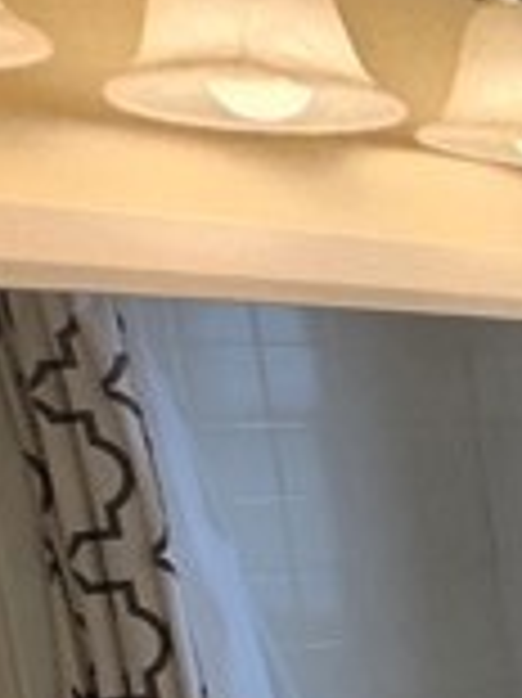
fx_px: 1732
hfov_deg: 11.5
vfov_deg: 21.2
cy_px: 838
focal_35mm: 86
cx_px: 1494
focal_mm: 1.7
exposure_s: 1/120
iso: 40
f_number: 2.2
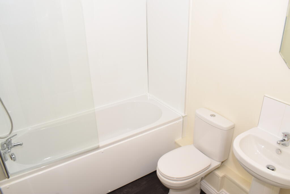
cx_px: 145
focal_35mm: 27
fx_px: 218
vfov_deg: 47.9
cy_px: 97
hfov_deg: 67.4
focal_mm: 18
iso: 100
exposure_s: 1/60
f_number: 8
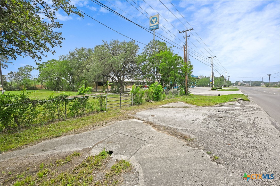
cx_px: 140
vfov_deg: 67.3
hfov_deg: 90.0
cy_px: 93
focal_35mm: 18
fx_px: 140
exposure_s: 1/160
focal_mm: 12
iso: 64
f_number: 6.3
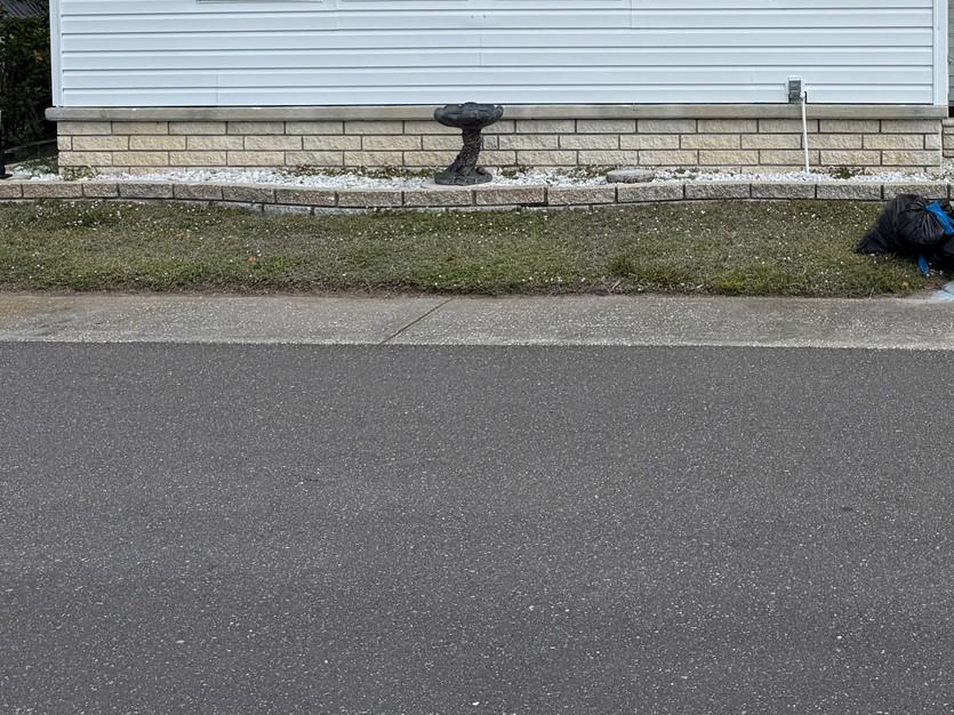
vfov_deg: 29.9
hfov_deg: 38.7
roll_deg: +0.4
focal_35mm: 46
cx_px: 841
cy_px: 47
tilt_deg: -1.3
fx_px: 1268
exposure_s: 1/5714
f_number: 1.78
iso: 80
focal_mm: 6.76
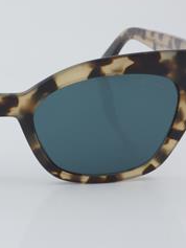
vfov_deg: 14.7
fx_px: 958
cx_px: 5
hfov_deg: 11.0
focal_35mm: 134
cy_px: 112
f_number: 32
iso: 100
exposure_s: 1/3
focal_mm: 55
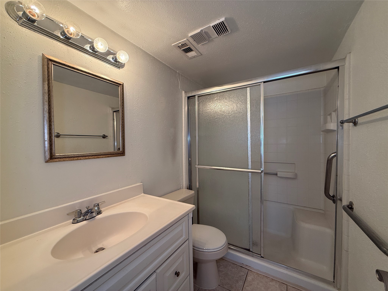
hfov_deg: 102.1
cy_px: 146
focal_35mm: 14
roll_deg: +0.1
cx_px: 194
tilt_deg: -0.8
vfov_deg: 85.7
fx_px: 157
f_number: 2.2
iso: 160
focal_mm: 2.22
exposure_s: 1/120
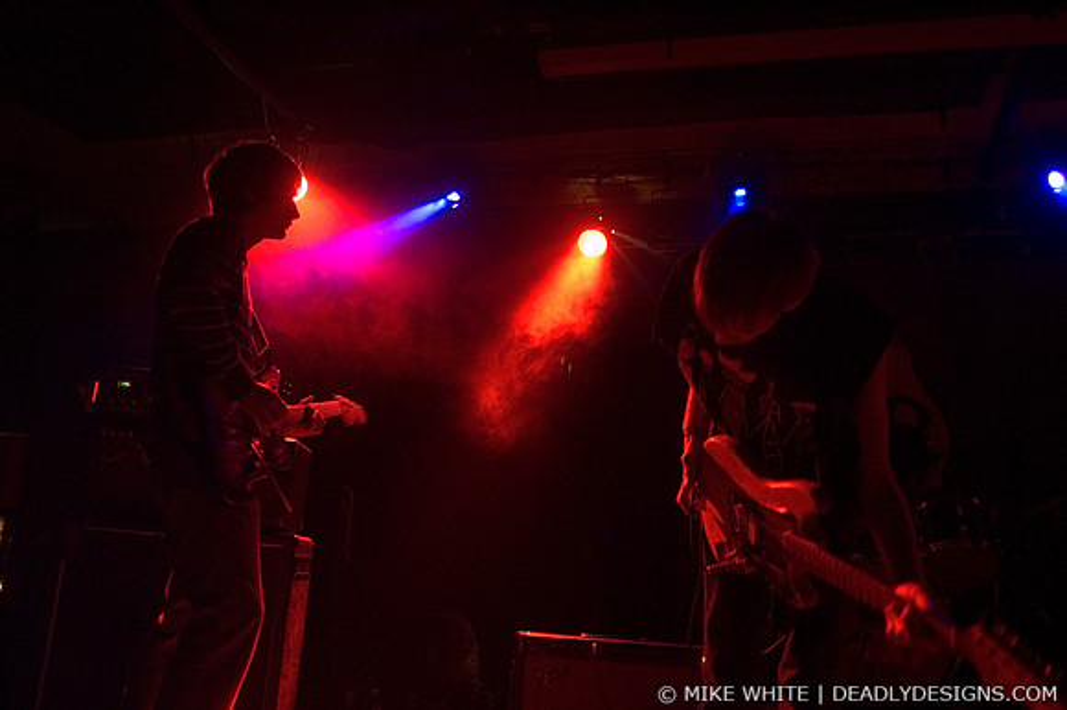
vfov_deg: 43.6
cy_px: 355
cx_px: 534
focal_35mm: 30
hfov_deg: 62.0
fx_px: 889
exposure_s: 1/15
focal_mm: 20
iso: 1600
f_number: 2.8
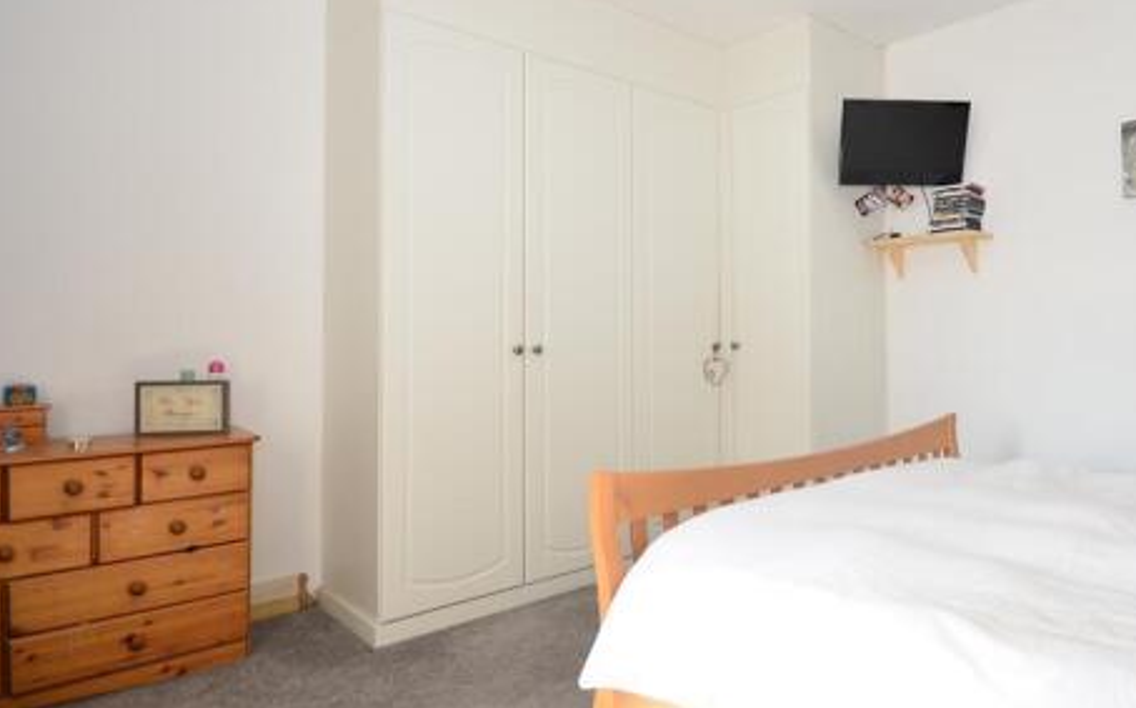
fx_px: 785
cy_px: 315
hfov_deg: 68.9
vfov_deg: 48.5
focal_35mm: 25
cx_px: 793
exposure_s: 1/30
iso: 200
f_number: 5.6
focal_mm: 11.5
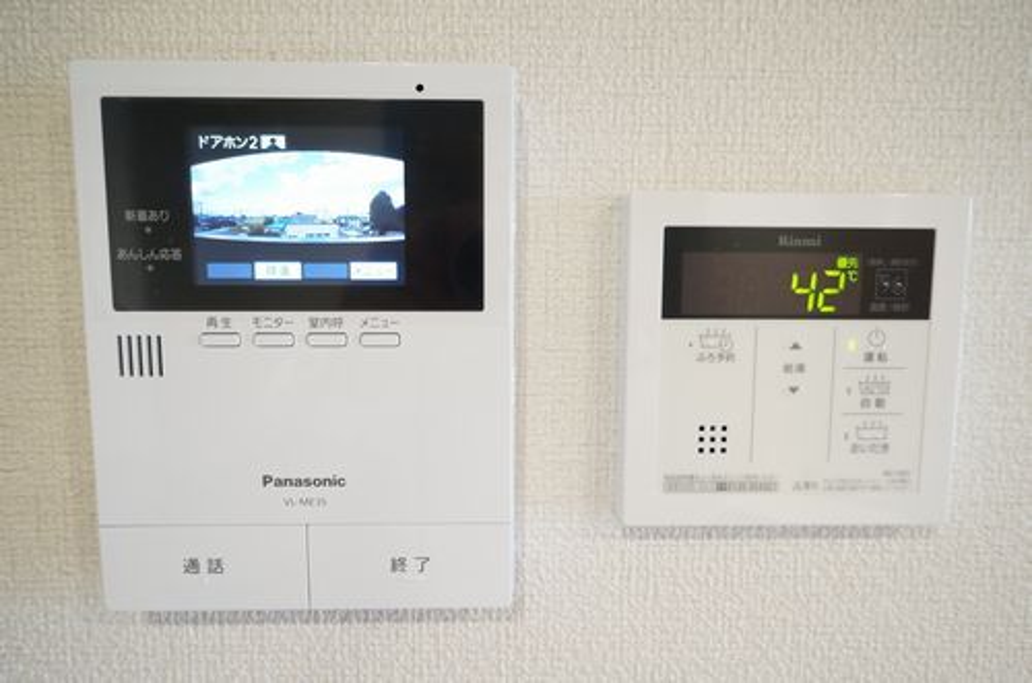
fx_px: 686
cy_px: 342
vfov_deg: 52.9
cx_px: 516
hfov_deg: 73.9
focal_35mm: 24
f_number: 4
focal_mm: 16
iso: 800
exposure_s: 1/60
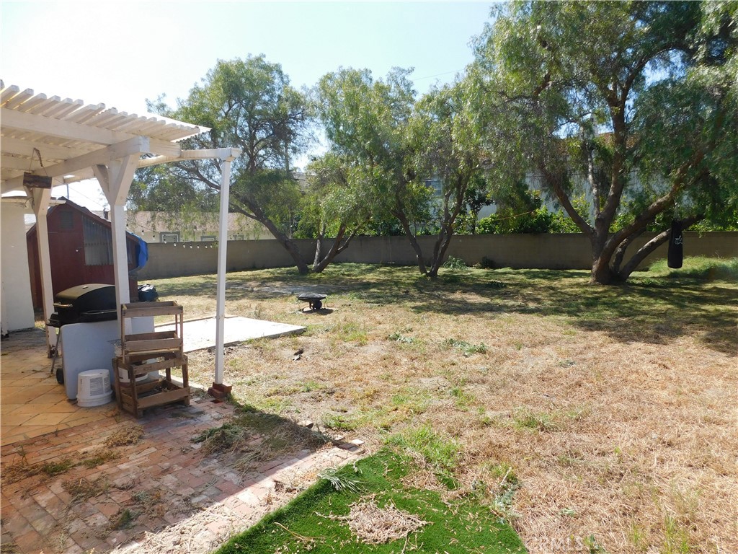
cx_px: 369
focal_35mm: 23
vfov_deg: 58.9
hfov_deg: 73.9
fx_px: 490
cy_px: 277
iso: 125
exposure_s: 1/1000
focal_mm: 4
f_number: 3
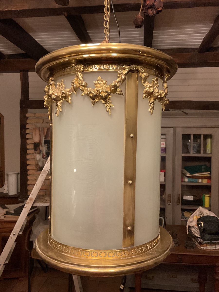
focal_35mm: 29
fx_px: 245
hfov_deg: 48.2
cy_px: 146
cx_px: 110
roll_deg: -0.4
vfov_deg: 61.7
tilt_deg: -1.0
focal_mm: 3
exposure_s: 1/30
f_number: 1.8
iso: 320
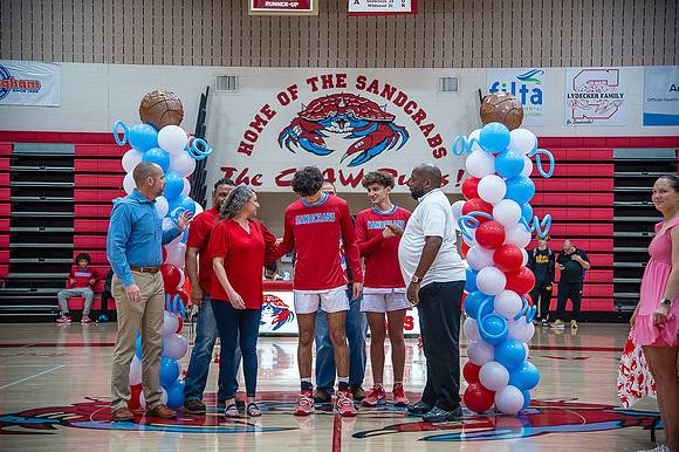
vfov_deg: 20.6
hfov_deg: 30.5
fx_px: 1244
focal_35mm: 66
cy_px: 226
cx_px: 340
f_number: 4
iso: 2000
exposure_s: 1/320
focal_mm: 66
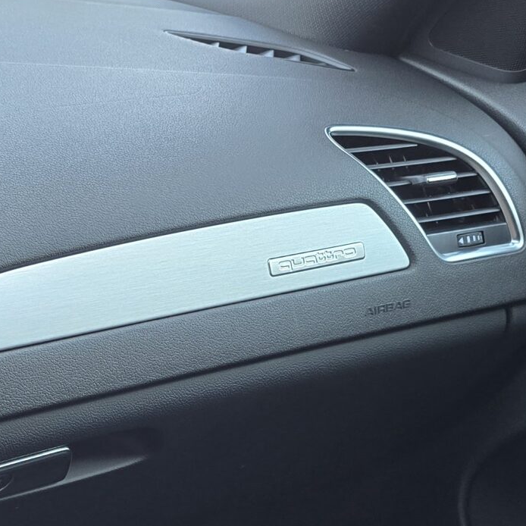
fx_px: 1289
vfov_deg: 22.2
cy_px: 525
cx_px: -70
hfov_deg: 21.7
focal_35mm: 75
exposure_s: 1/180
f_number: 1.7
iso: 125
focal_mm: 6.3
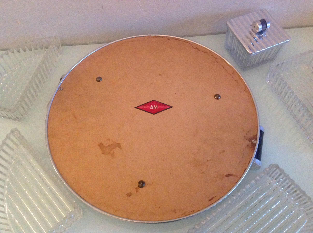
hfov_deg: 52.7
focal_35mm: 35
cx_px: 156
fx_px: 316
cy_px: 116
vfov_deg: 40.6
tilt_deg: -61.2
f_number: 2.4
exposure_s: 1/17
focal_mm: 4.28
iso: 640
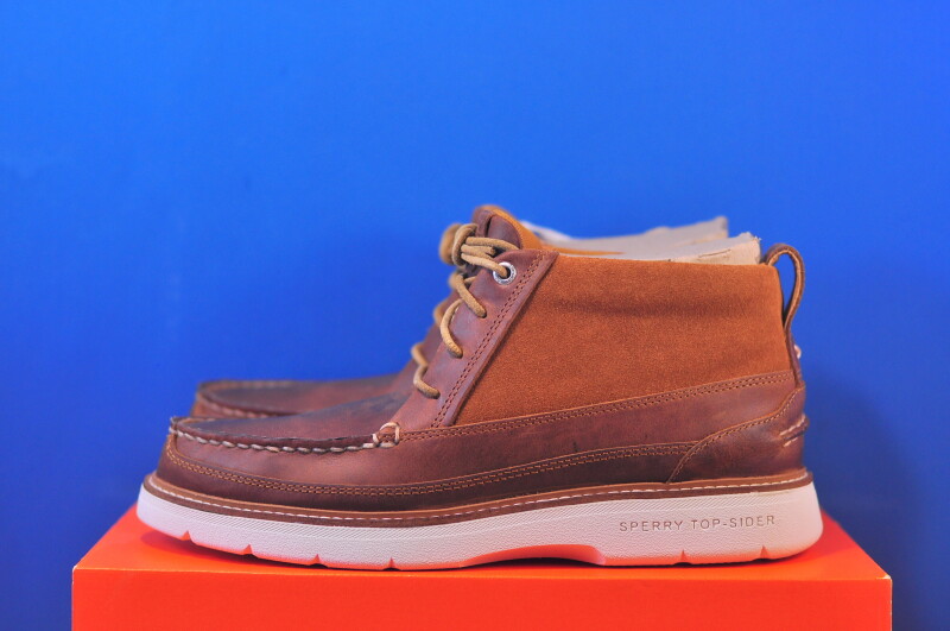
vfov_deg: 18.1
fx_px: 1976
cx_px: 475
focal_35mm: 75
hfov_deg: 27.0
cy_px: 316
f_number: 2.5
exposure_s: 1/320
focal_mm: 50
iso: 250
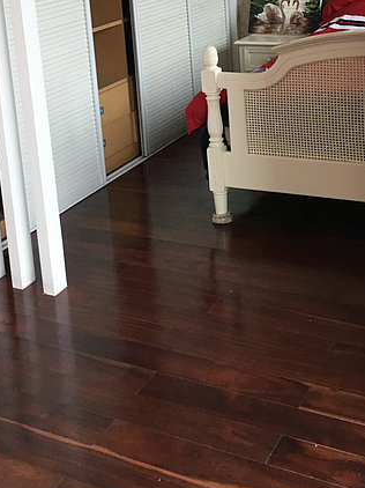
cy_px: 54
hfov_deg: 26.5
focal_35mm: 55
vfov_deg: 33.2
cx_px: 156
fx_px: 774
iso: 50
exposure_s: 1/33
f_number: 2.2
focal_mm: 4.15
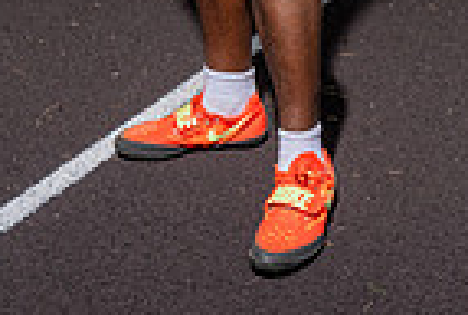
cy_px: -413
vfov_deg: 10.6
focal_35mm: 113
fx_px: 1472
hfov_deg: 18.0
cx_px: 327
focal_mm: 36
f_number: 10
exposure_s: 1/250
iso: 160
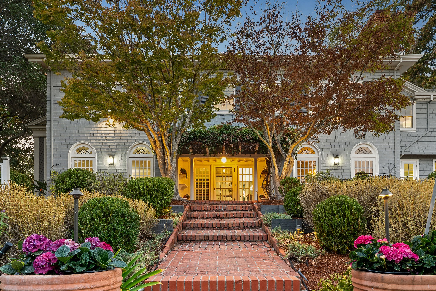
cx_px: 233
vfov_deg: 52.1
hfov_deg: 73.7
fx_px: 291
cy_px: 195
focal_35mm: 24
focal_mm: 16
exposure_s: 2
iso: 640
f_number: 9.5
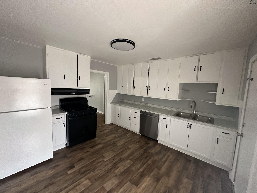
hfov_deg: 102.1
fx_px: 104
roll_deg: -1.5
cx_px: 128
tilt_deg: -6.6
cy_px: 96
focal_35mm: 14
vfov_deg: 85.7
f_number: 2.2
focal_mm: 2.22
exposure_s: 1/60
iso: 640
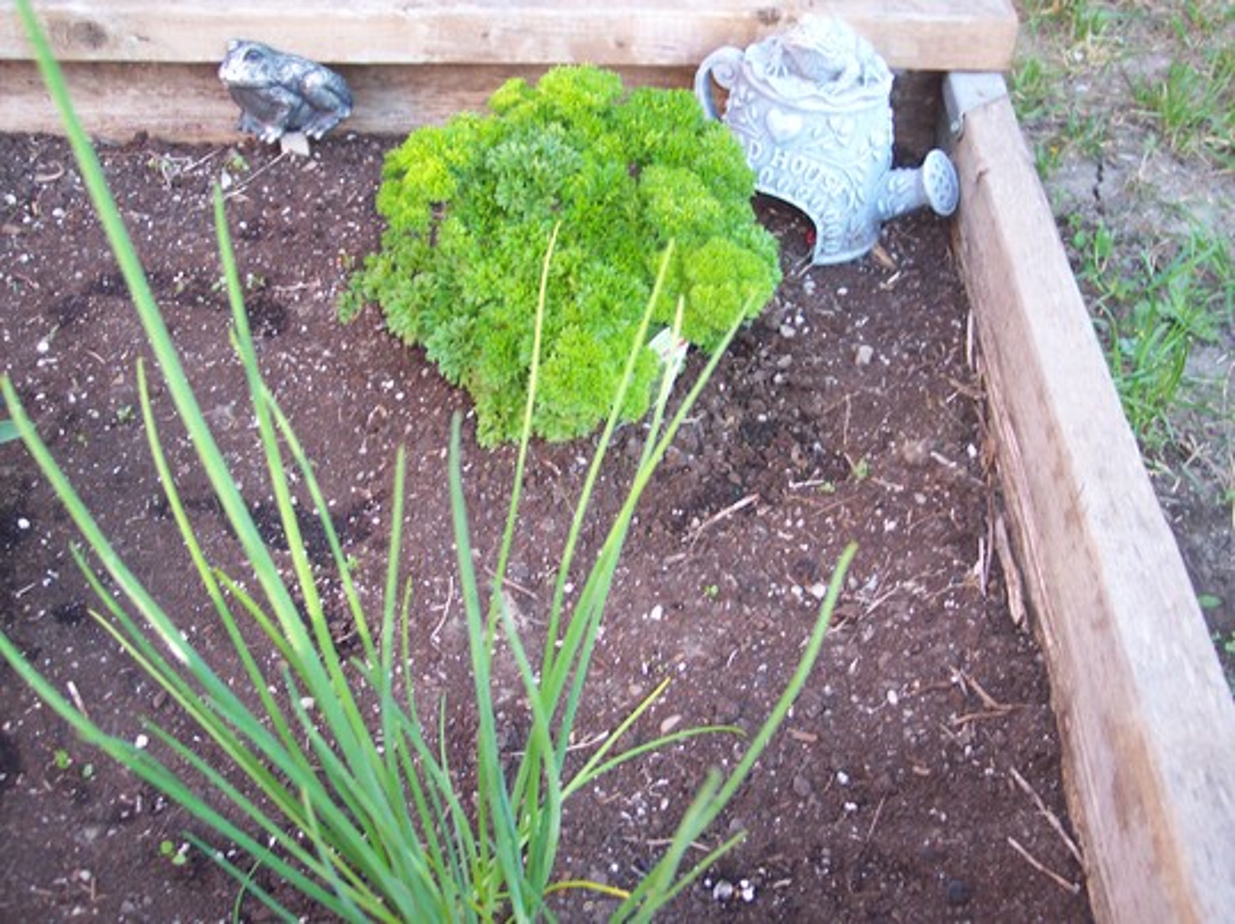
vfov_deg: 37.7
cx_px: 618
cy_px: 462
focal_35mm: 38
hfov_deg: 49.0
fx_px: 1355
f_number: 2.8
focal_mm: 8
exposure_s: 1/45
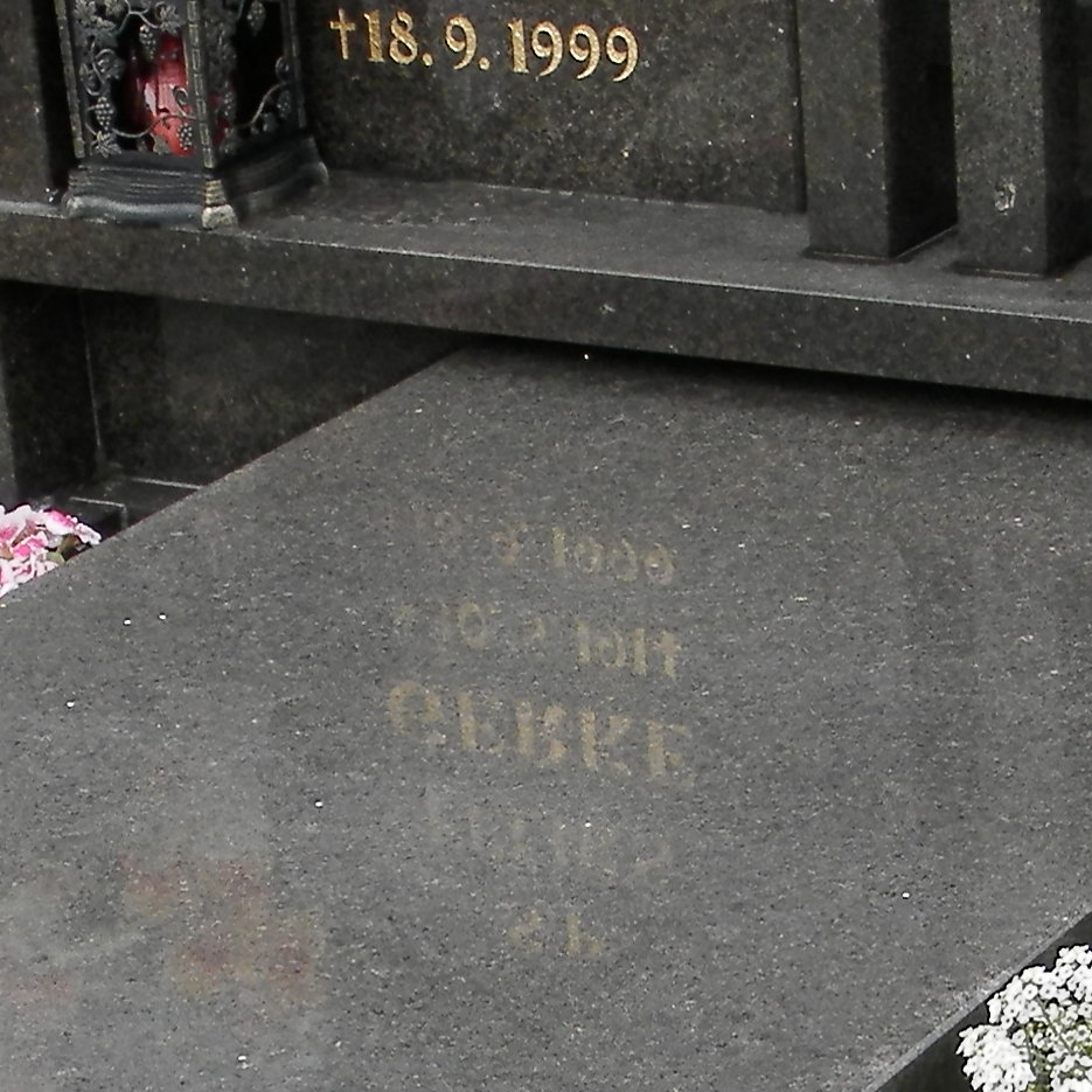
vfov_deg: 12.7
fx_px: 4818
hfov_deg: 12.9
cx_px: 579
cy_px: 1243
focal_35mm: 135
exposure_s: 1/250
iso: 80
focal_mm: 5.5
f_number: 3.2
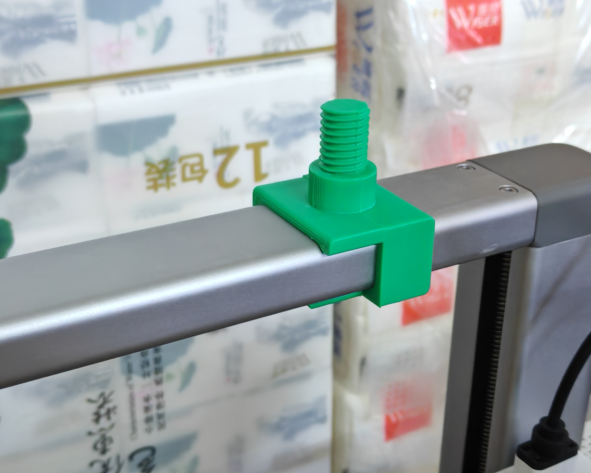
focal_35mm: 57
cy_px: 234
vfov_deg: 26.7
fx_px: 997
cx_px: 312
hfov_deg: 33.0
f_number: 1.95
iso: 1250
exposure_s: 1/33
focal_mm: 5.52
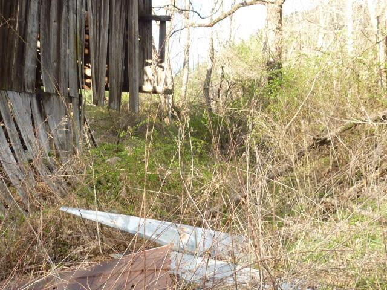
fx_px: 481
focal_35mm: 43
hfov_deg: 43.9
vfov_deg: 33.6
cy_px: 145
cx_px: 194
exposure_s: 1/100
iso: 80
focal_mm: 4.1
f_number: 3.3
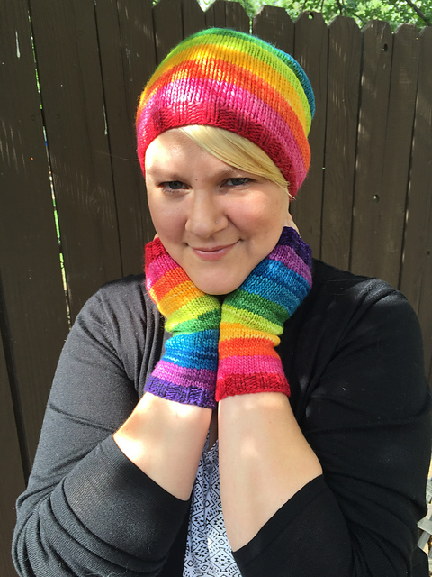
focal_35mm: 29
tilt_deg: -16.5
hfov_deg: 48.2
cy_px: 288
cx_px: 216
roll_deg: +3.1
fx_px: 483
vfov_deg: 61.7
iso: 32
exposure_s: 1/243
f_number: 2.2
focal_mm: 4.15
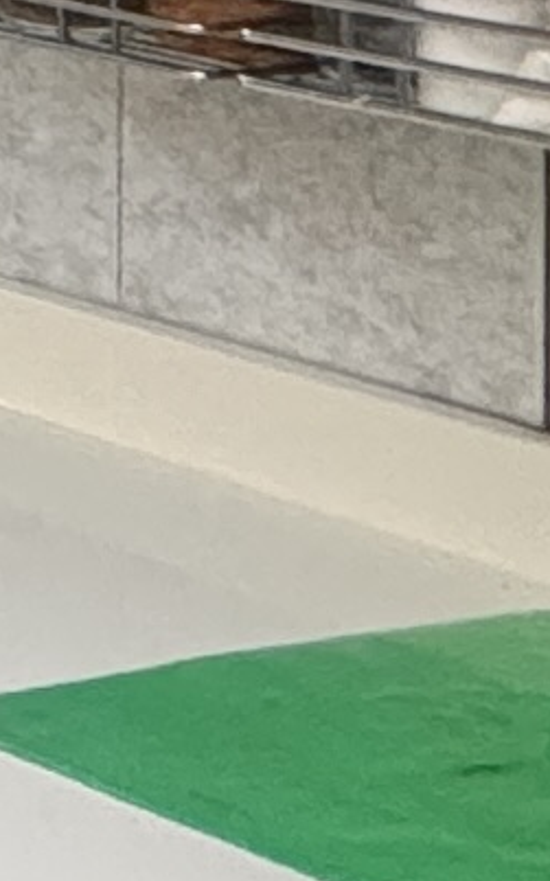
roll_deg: +0.2
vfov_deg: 13.0
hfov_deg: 5.9
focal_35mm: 149
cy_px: -583
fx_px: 3576
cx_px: -2215
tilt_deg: -1.8
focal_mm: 2.22
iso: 250
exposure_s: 1/60
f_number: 2.2
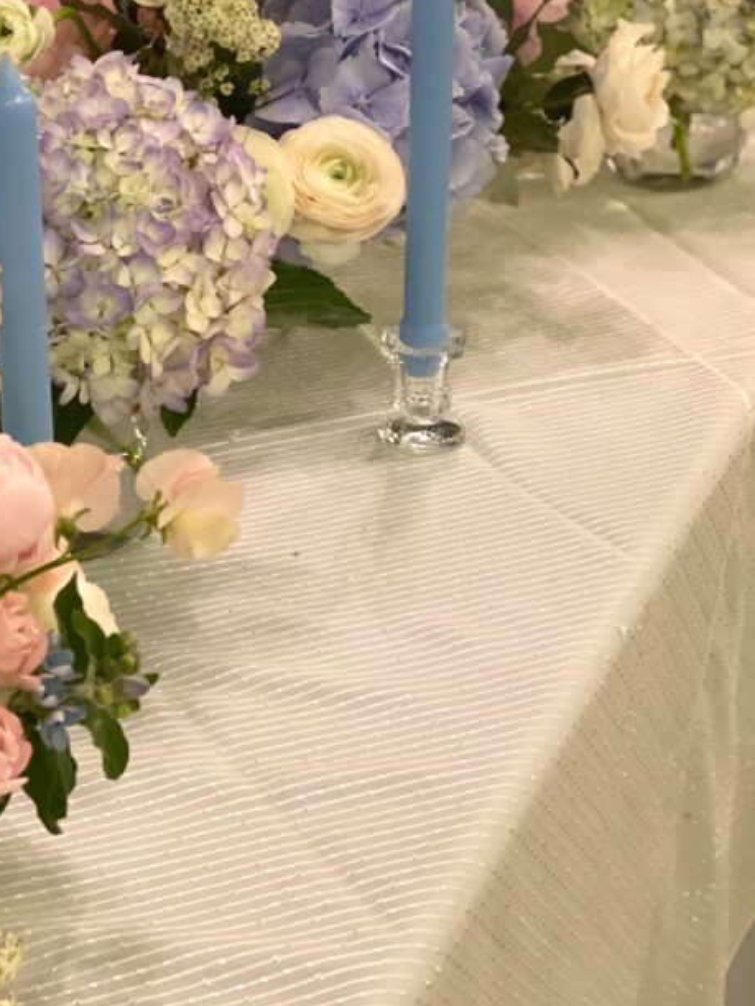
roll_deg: -0.1
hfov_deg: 16.9
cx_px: 163
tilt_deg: -20.0
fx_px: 2530
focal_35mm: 87
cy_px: 284
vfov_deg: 22.3
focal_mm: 6
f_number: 2
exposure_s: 1/30
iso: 400
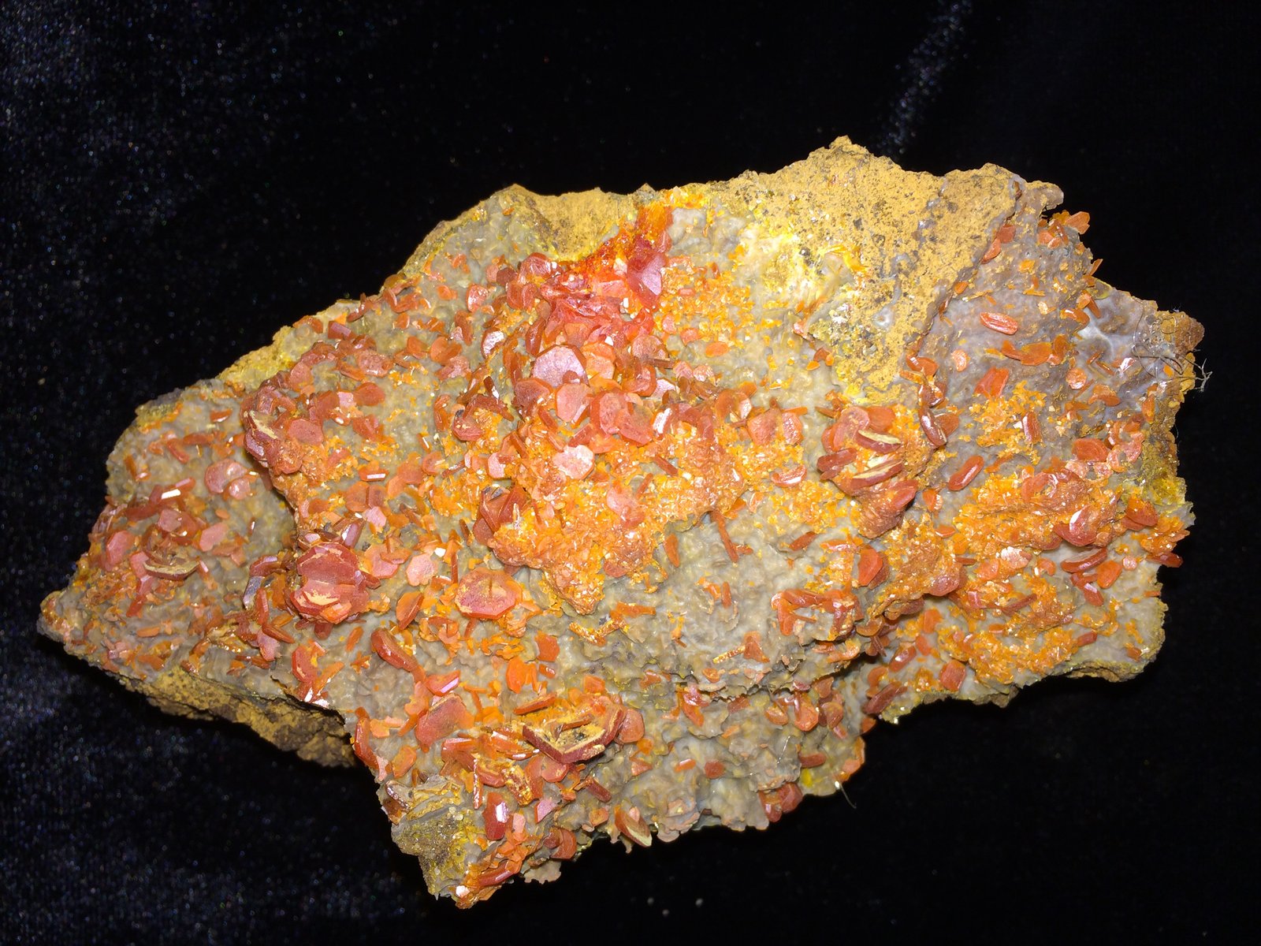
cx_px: 630
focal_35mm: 30
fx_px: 1093
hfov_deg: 60.0
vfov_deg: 46.8
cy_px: 473
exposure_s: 1/154
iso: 32
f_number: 2.2
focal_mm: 4.12
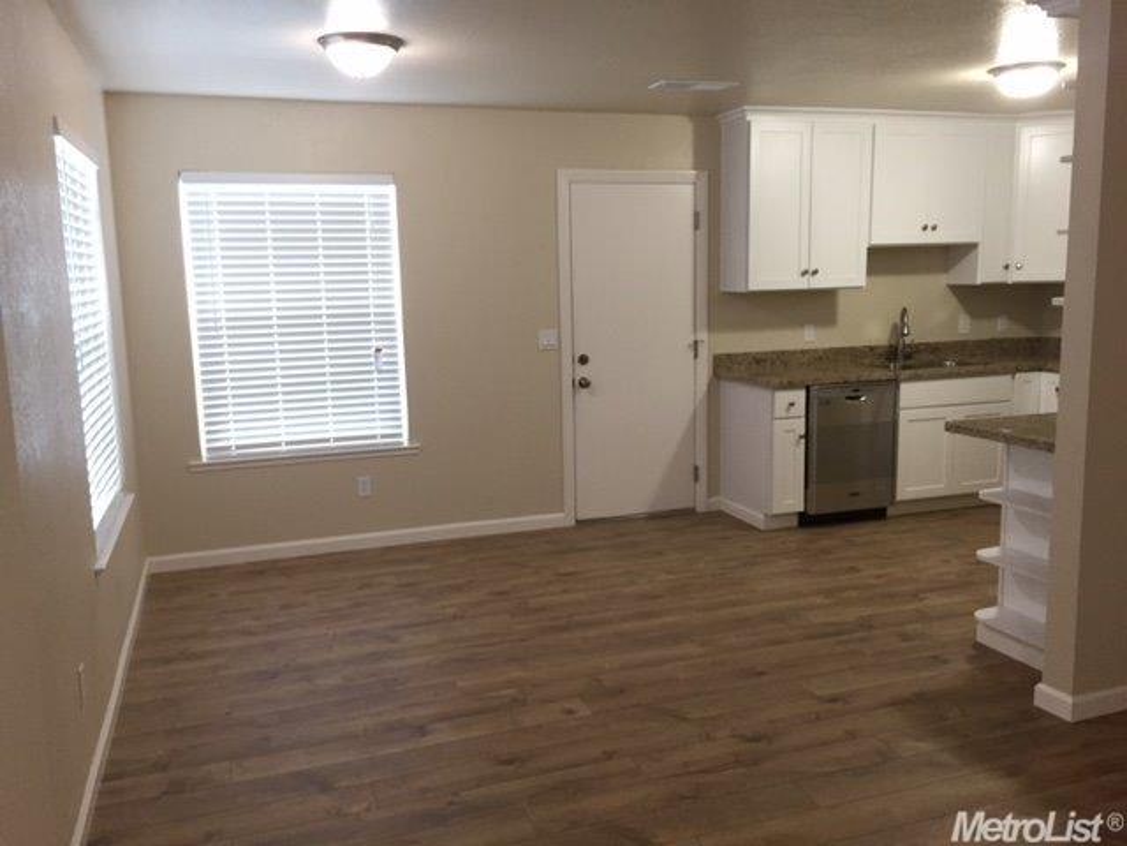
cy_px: 423
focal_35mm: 29
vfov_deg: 48.2
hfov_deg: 61.7
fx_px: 944
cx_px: 564
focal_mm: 4.15
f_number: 2.2
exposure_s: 1/30
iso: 160
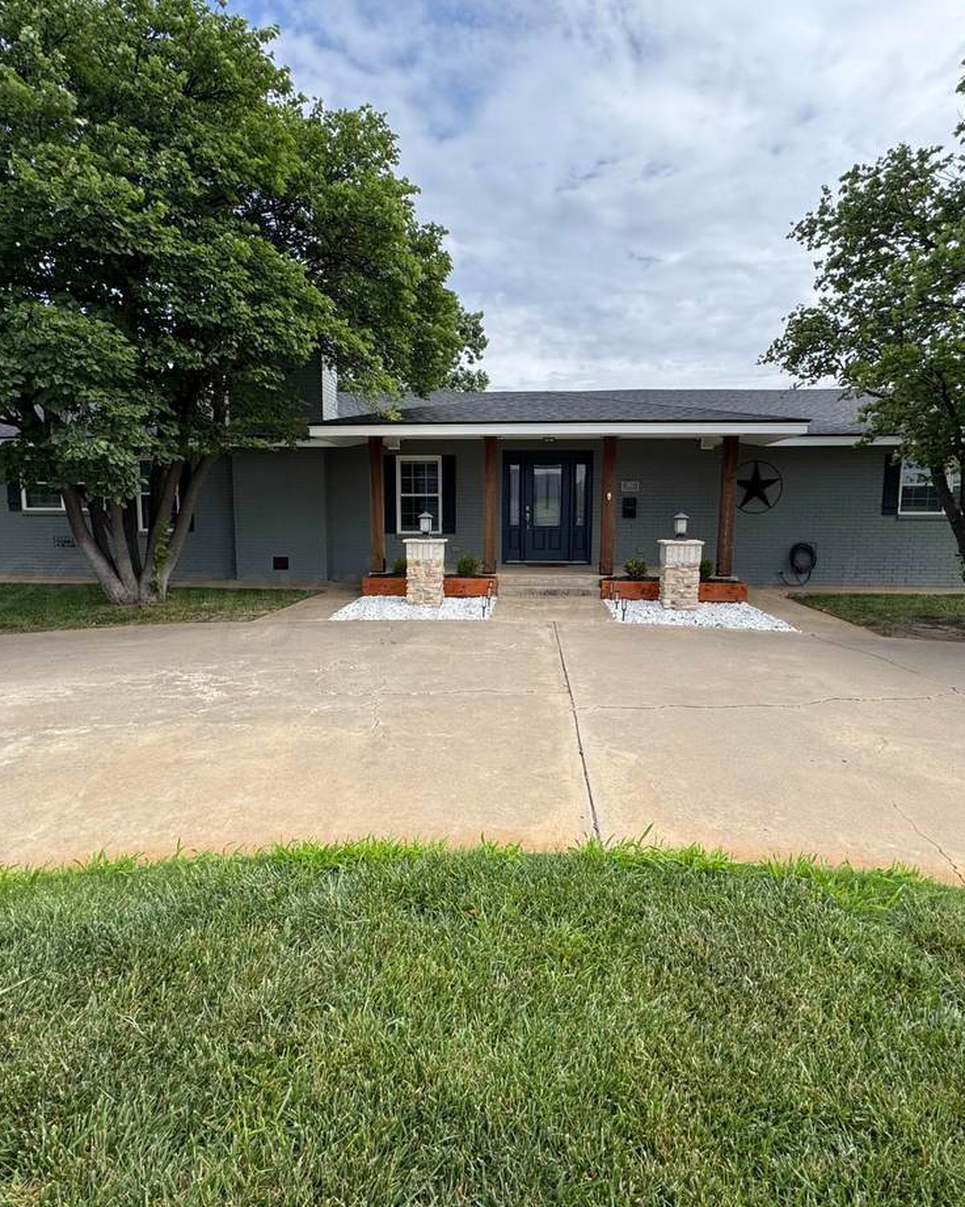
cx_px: 485
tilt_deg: -8.1
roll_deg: -0.8
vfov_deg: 83.3
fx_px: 679
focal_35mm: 19
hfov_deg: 70.8
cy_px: 600
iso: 50
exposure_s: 1/1126
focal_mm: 2.22
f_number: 2.2
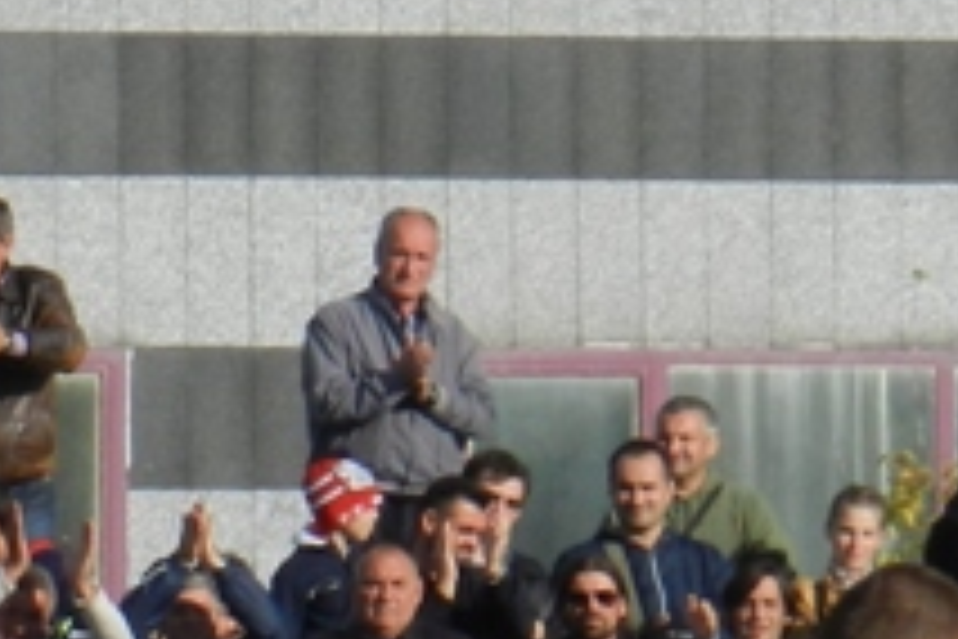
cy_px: 1134
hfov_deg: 1.6
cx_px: -103
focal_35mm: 1315
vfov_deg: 1.0
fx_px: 34991
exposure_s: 1/800
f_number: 5.6
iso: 160
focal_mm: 46.7
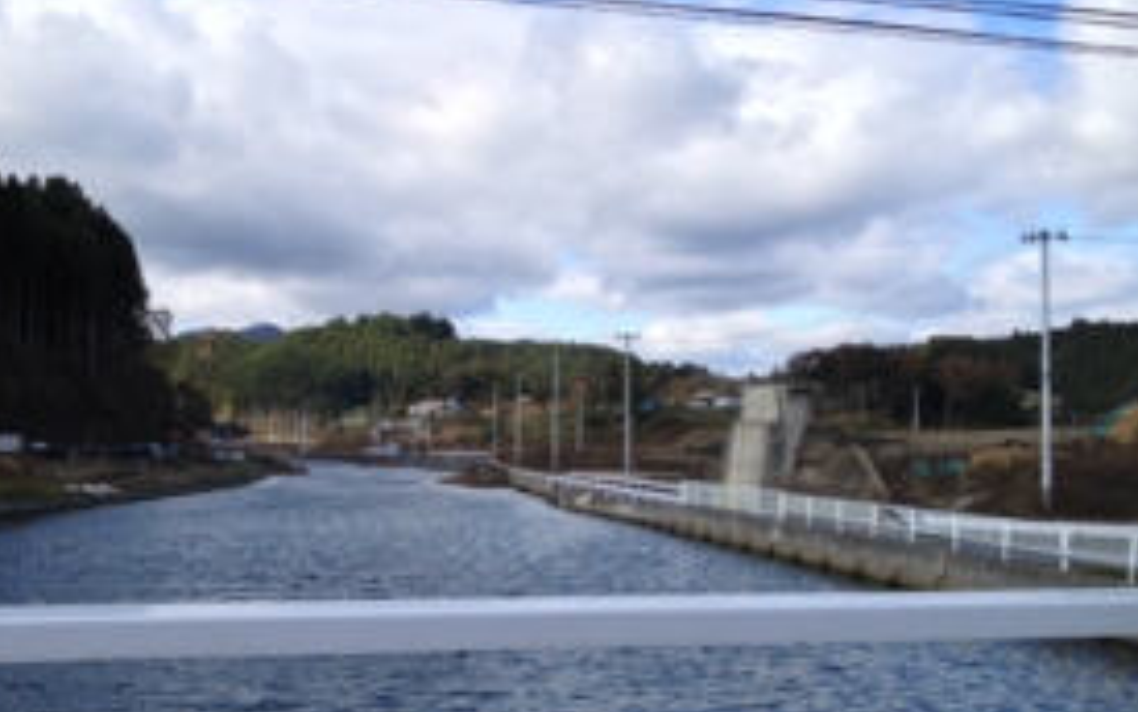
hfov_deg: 37.2
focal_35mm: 54
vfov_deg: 23.8
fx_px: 1675
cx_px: 410
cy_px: 501
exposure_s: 1/1255
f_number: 2.4
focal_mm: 4.28
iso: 50
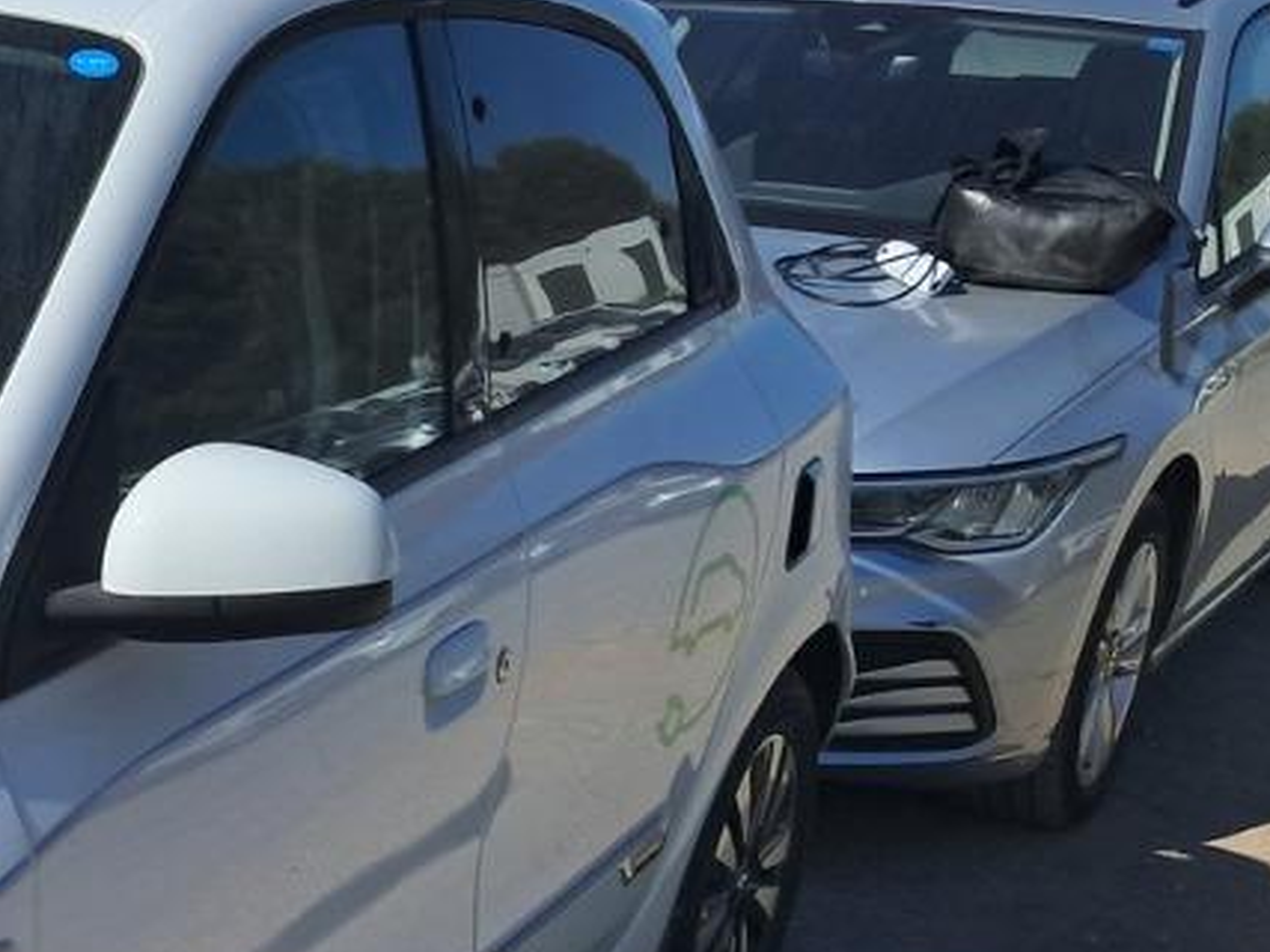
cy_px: 890
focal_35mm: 81
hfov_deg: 20.7
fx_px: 2971
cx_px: -622
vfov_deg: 17.9
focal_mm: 4
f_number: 1.8
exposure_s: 1/1211
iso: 50
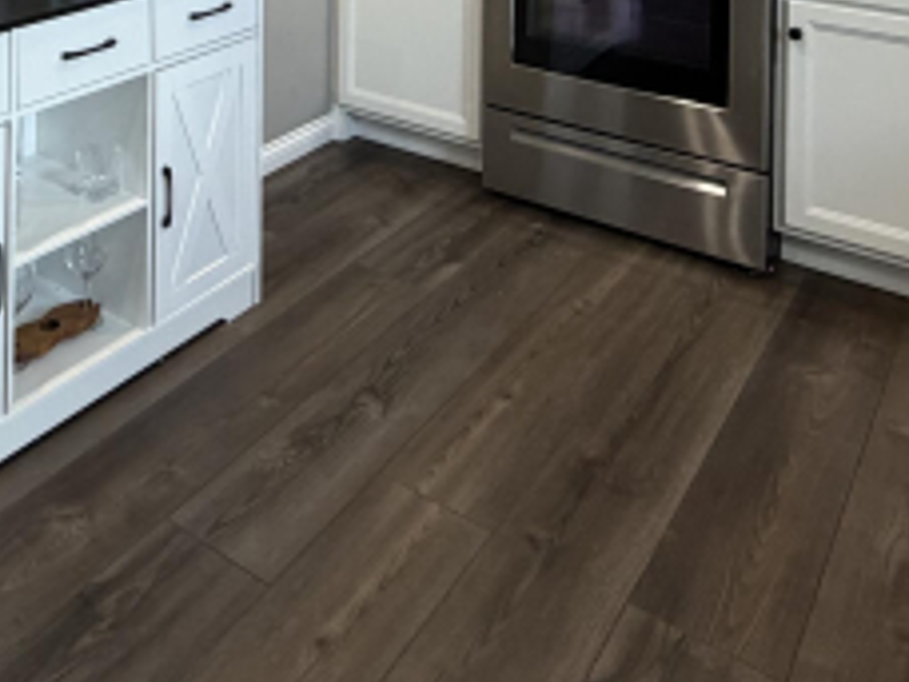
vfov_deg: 27.5
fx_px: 1077
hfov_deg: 44.9
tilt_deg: -0.9
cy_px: -263
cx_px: 281
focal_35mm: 41
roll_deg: -0.3
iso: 250
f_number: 2.2
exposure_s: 1/120
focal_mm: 2.22
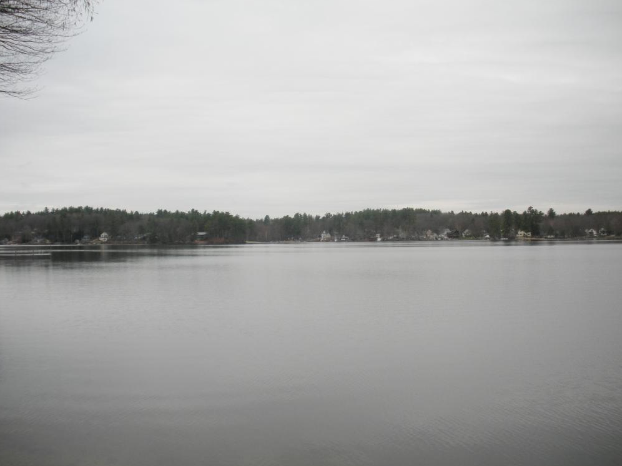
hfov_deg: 51.4
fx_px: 647
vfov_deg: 39.7
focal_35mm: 36
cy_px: 235
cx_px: 304
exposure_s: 1/524
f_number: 3.5
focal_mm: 6.3
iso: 64
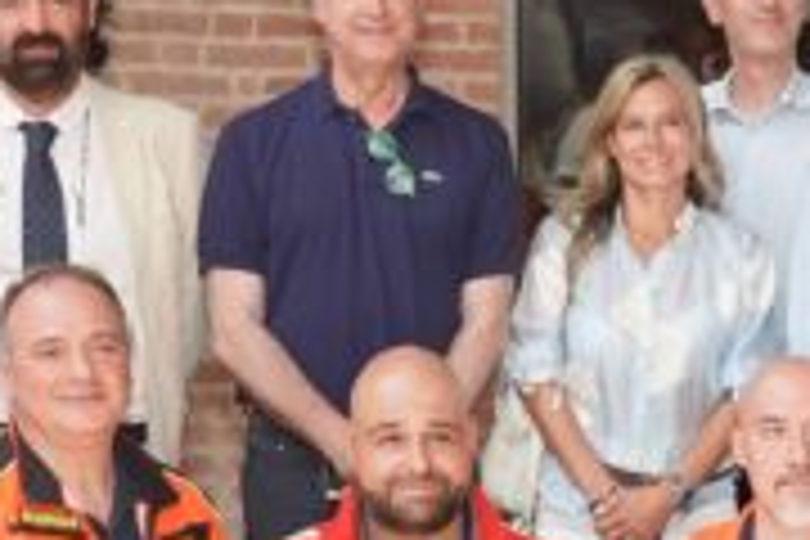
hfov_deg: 20.8
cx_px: 612
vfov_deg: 14.1
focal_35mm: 97
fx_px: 2182
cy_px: 389
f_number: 4
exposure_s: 1/200
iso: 1250
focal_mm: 24
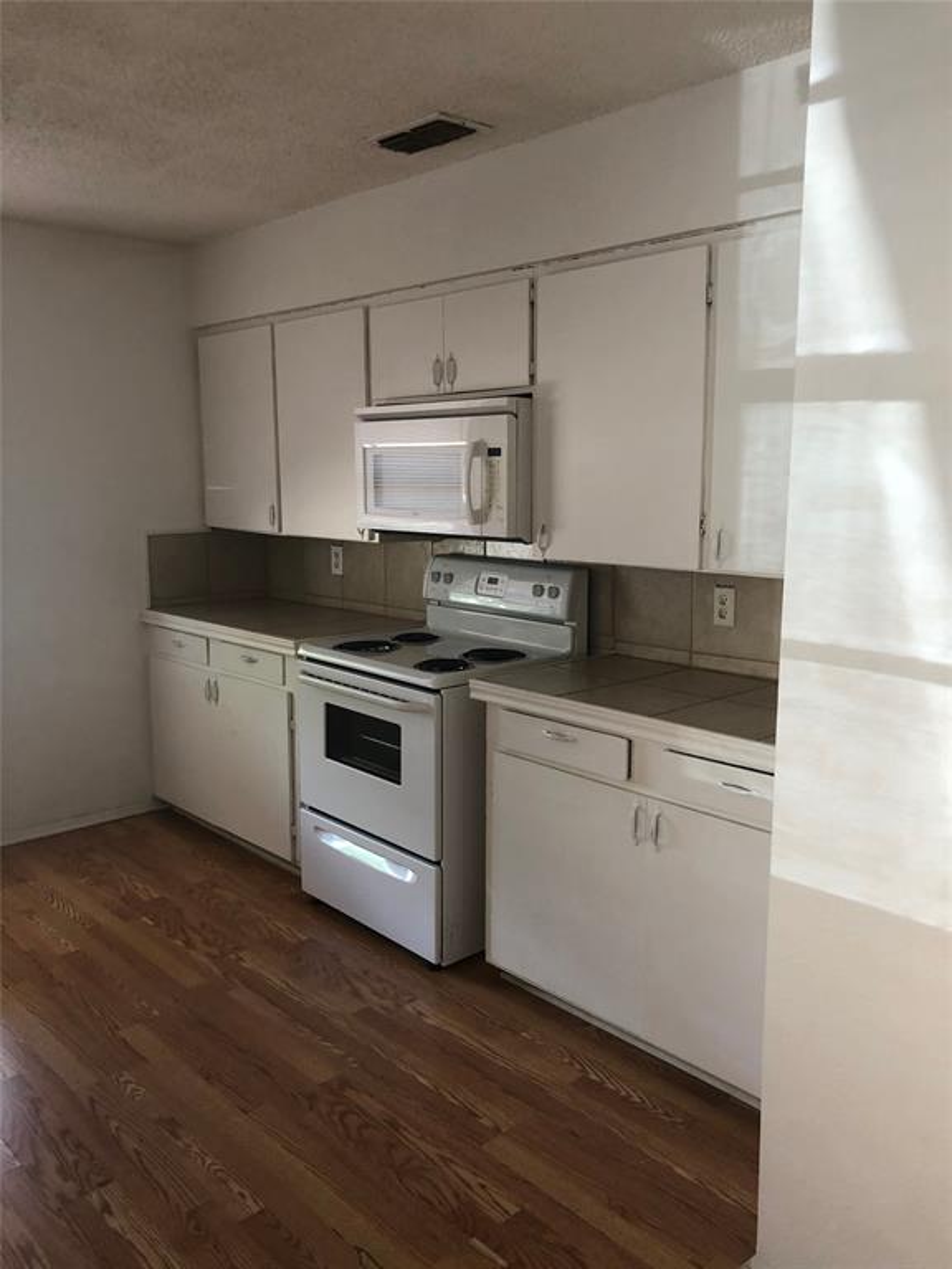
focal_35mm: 28
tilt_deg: -7.1
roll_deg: -0.5
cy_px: 634
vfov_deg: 63.4
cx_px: 476
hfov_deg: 49.7
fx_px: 1027
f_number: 1.8
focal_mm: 4
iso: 32
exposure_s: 1/30
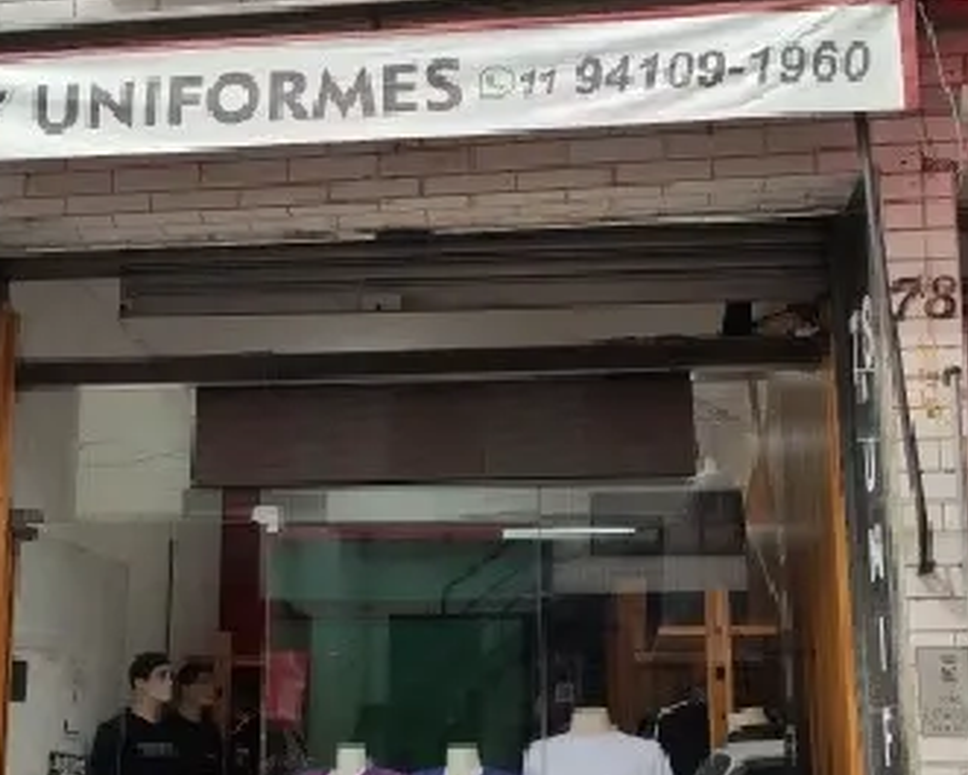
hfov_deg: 39.9
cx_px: 333
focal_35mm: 46
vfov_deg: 32.5
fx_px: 1318
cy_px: 509
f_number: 1.75
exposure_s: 1/909
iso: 112
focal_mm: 4.77
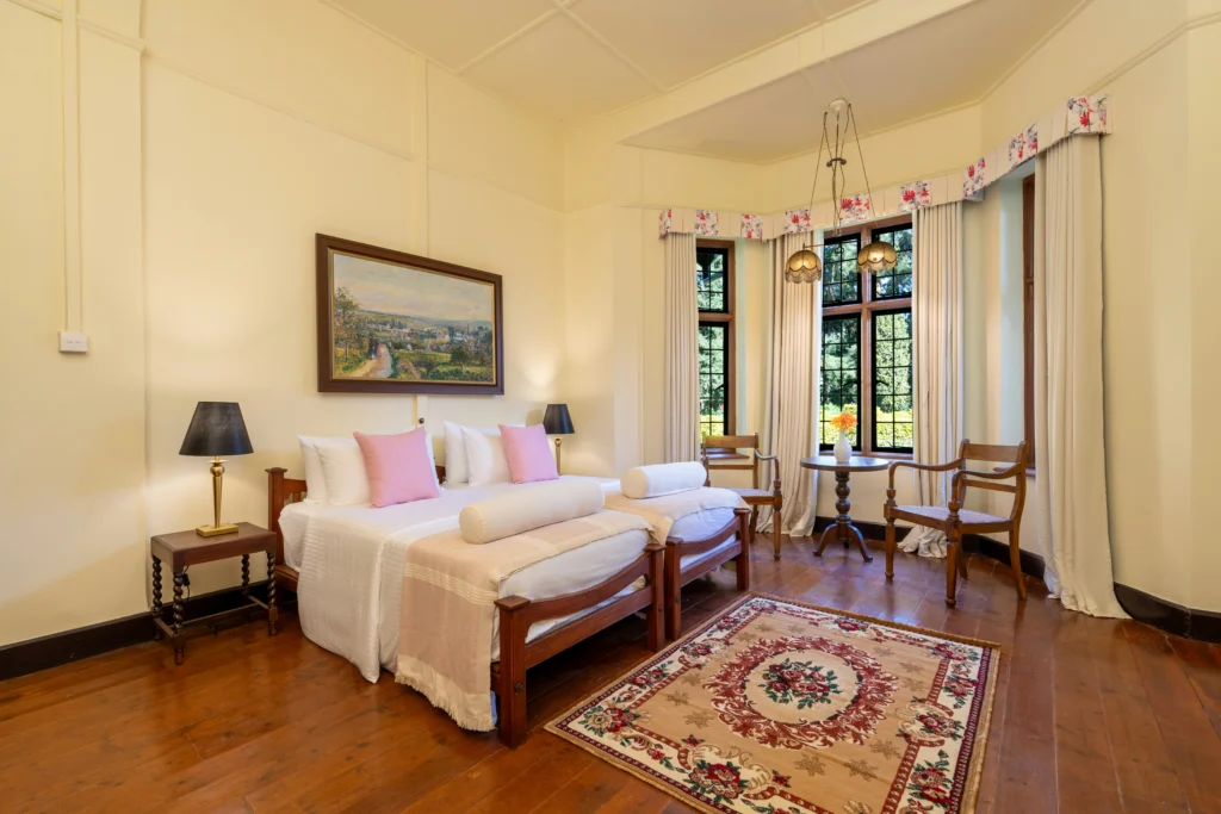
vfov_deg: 73.8
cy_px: 407
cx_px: 610
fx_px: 543
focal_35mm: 16
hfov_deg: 96.7
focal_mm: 16
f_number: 9
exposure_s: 1/20
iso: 100
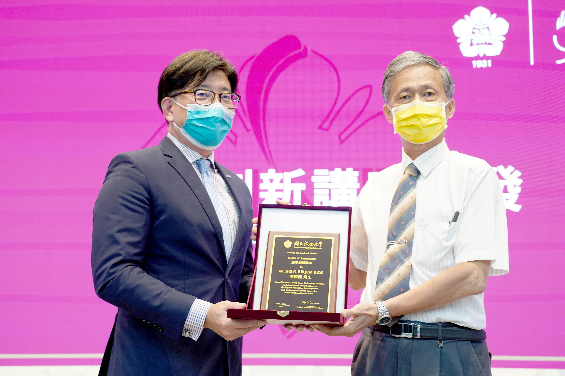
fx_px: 785
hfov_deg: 39.6
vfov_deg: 27.0
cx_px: 282
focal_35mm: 50
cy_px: 188
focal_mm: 50
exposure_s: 1/60
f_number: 4
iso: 800
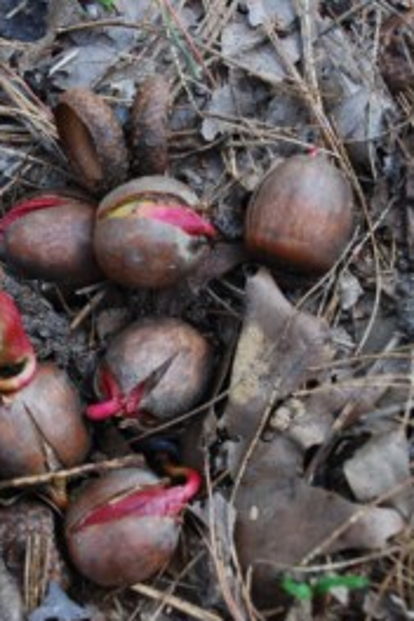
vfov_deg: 39.6
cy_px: 313
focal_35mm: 50
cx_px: 162
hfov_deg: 26.9
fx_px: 862
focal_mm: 22
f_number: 5.6
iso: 200
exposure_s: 1/60
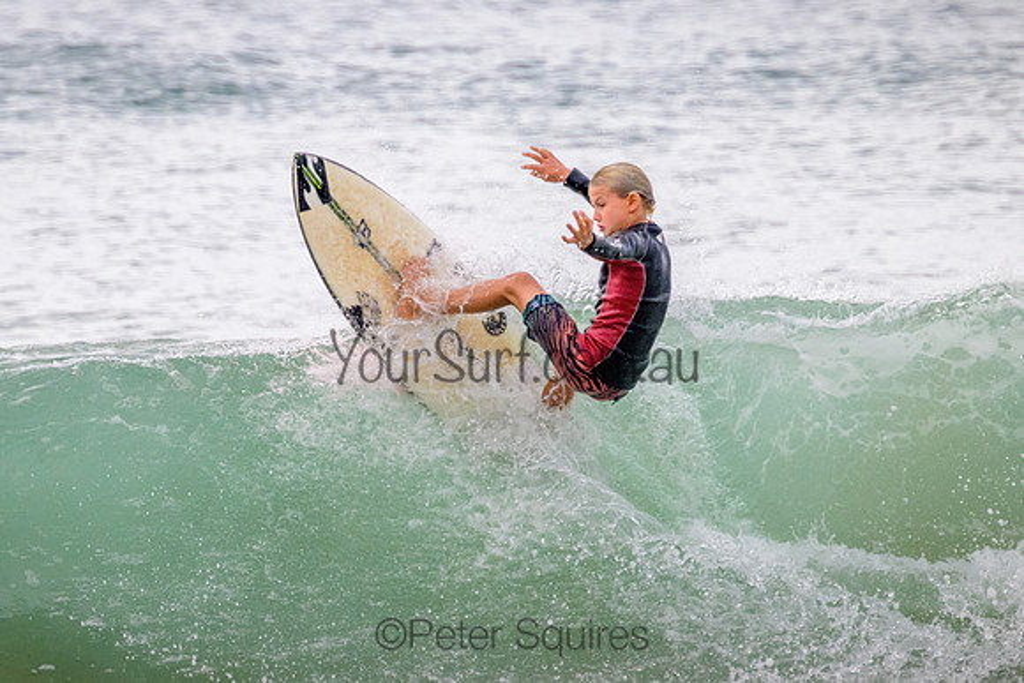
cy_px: 356
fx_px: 30572
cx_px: 448
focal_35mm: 1075
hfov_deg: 1.9
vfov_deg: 1.3
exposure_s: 1/2000
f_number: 11
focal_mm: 800
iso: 2500
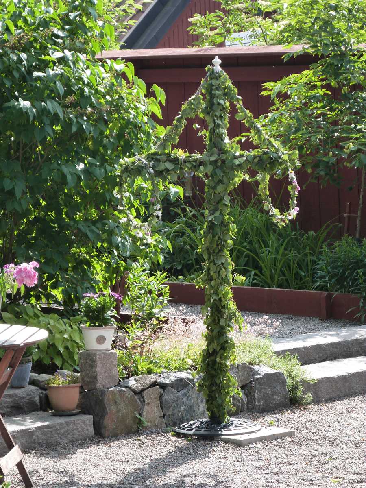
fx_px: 2594
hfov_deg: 8.1
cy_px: 244
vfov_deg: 10.7
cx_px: 183
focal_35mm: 184
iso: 160
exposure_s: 1/160
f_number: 4
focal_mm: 33.2
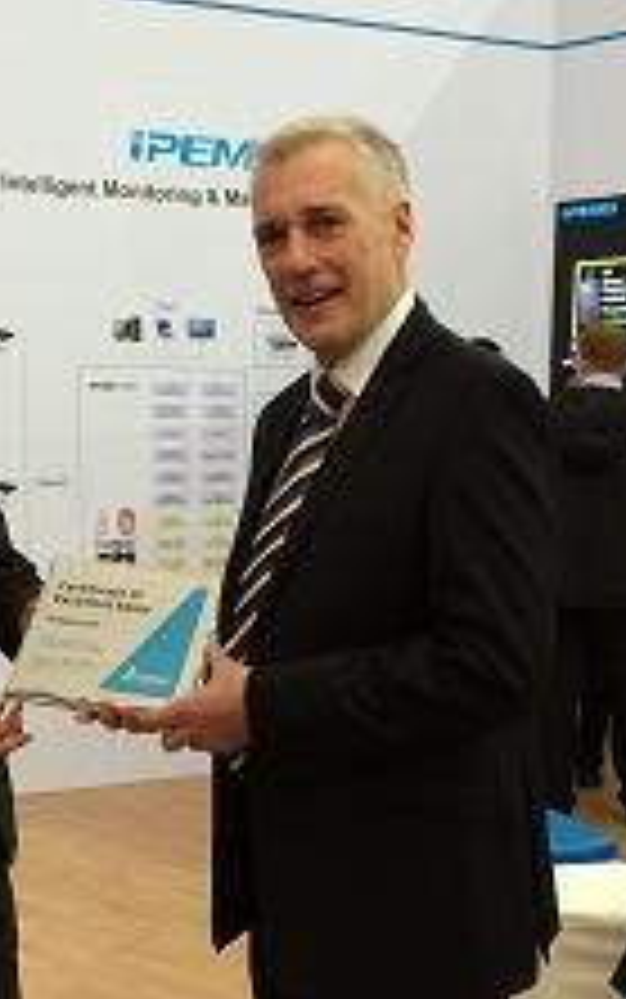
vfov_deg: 33.2
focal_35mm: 61
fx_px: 1663
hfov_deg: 21.2
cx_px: 169
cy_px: 664
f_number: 2.2
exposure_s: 1/33
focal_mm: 4.12
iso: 50
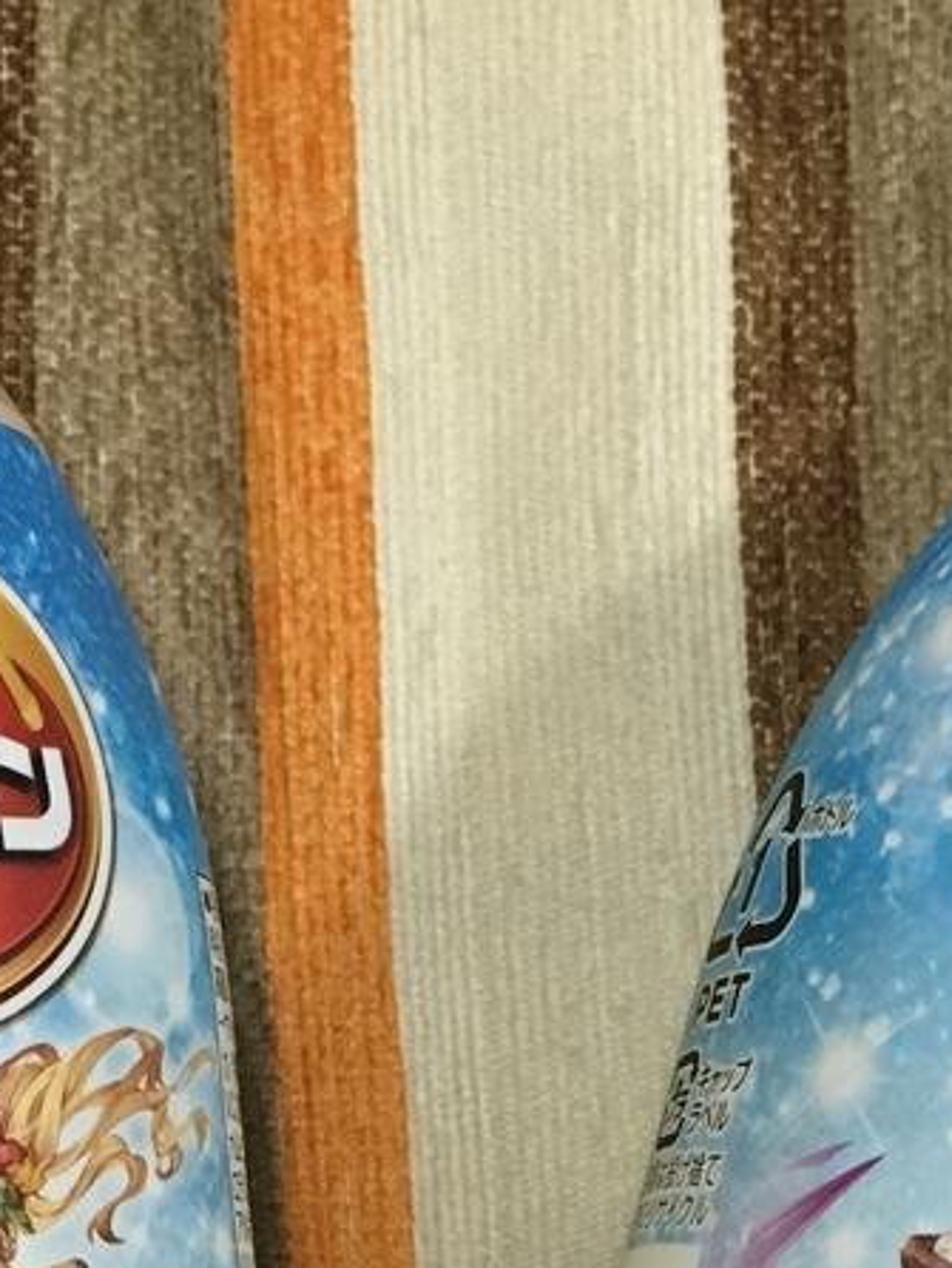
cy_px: 1228
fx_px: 2857
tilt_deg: -51.4
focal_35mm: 78
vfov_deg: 24.0
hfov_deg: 18.9
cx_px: 443
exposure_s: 1/30
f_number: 2.2
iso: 160
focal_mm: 4.15
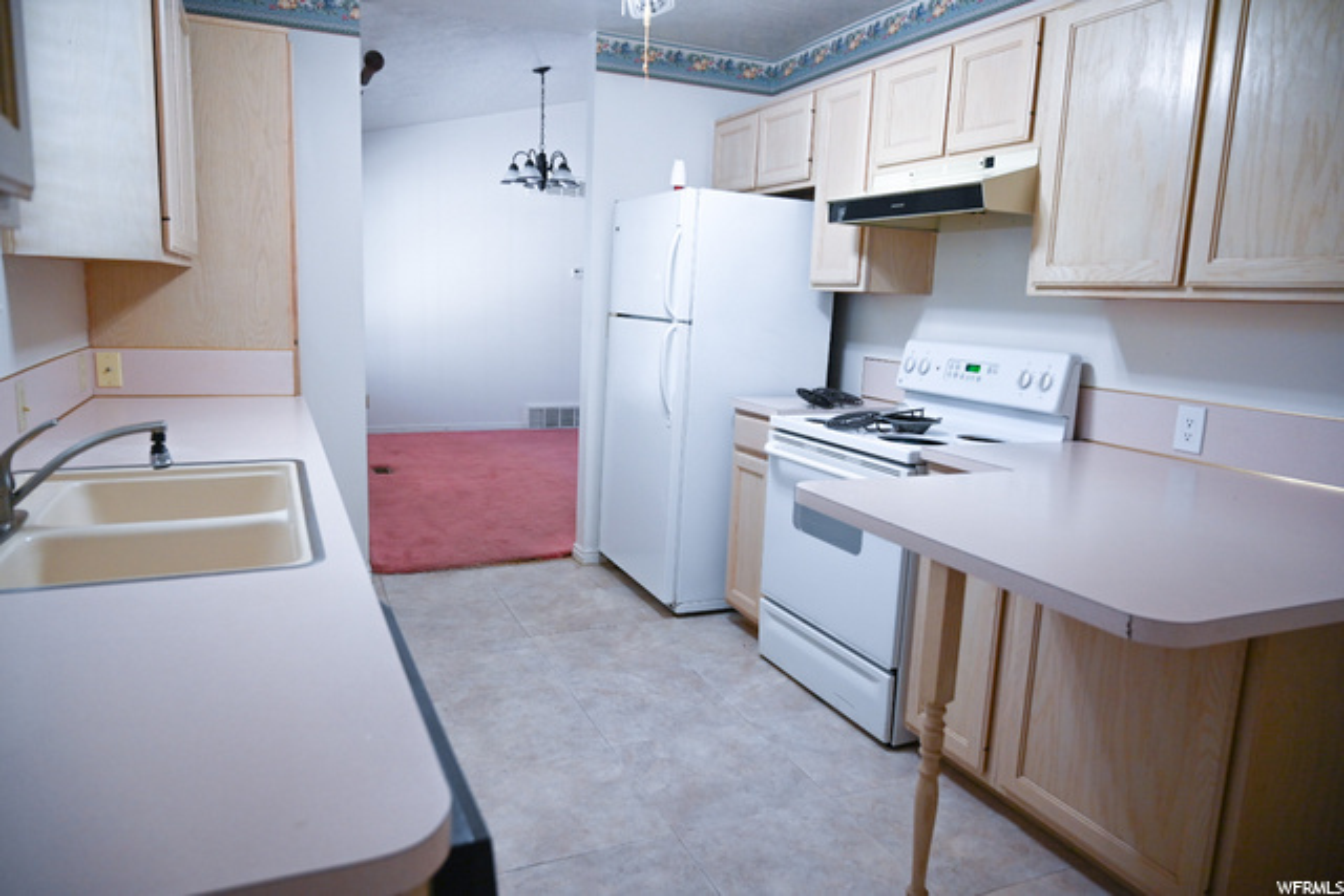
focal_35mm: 24
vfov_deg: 53.2
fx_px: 896
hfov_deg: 73.7
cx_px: 672
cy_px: 448
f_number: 4
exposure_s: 1/125
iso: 800
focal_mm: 24
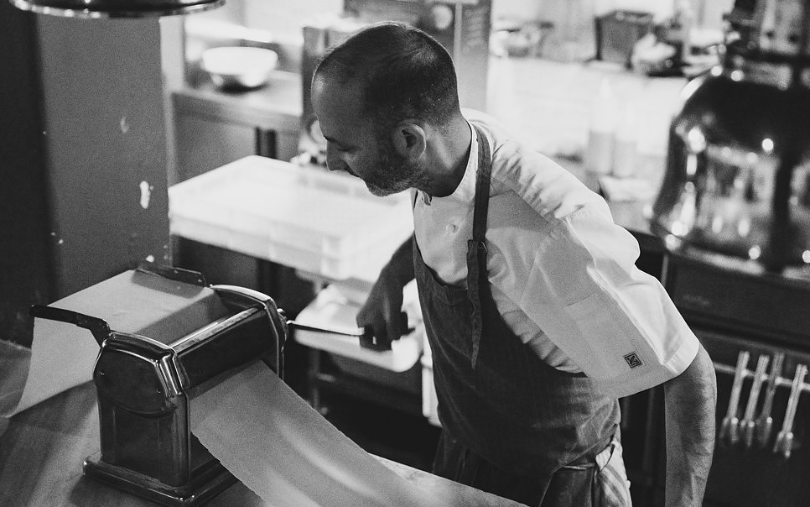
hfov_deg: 35.7
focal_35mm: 57
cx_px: 392
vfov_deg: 22.8
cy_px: 260
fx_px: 1258
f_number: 2.8
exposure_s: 1/250
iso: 32000
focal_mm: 54
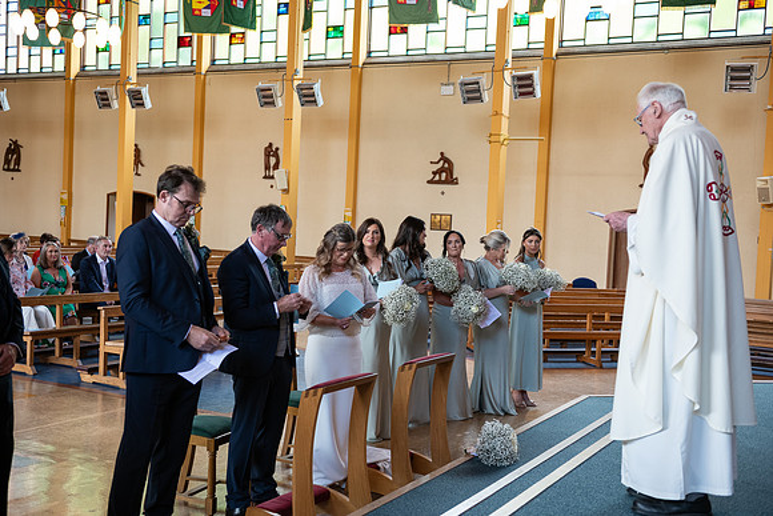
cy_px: 258
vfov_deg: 31.9
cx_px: 386
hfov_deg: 46.4
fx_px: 902
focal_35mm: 42
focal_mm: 42
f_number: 3.5
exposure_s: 1/160
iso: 640
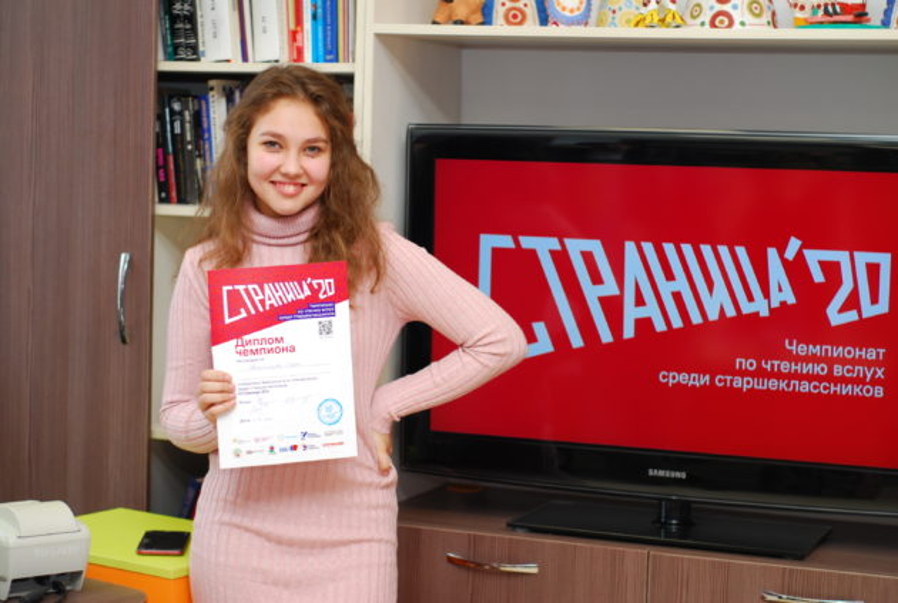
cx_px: 449
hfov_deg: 26.9
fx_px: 1875
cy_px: 302
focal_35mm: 75
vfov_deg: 18.3
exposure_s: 1/200
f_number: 2.8
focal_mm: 50
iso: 200
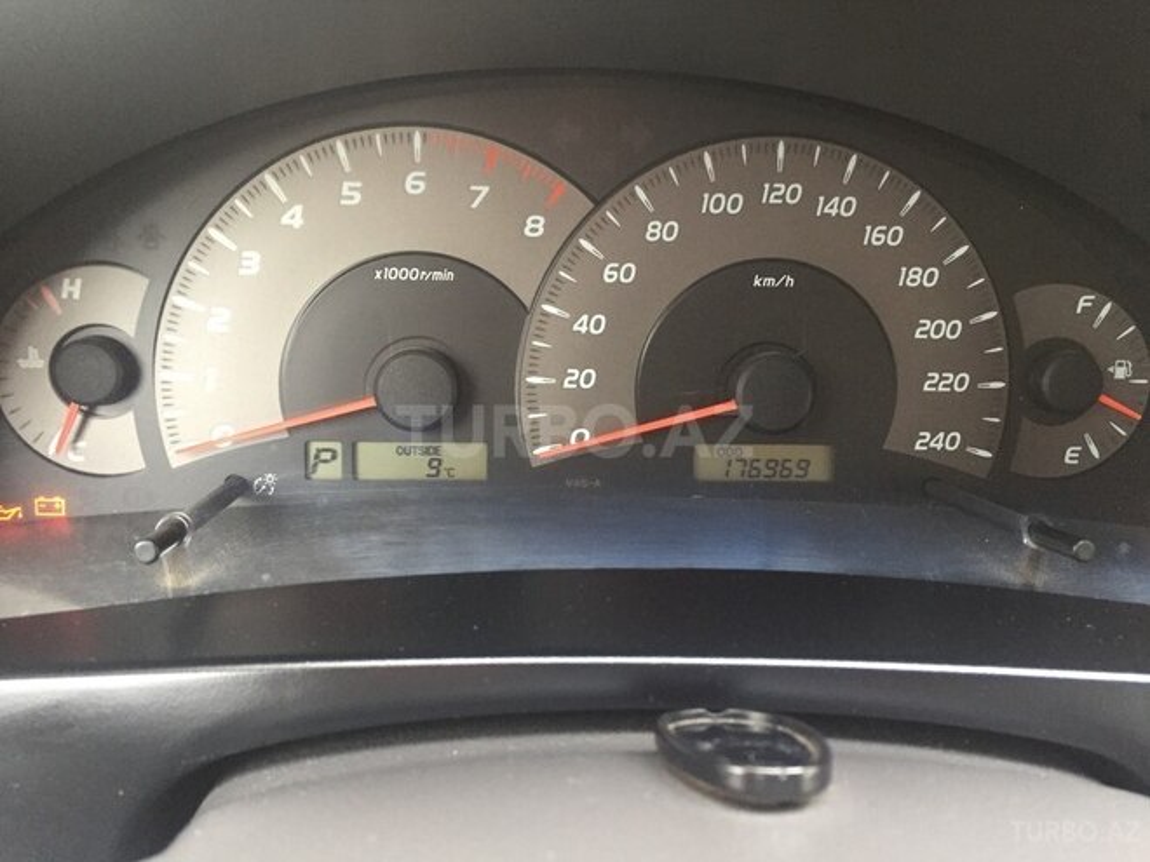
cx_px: 575
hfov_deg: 61.7
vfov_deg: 48.2
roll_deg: -2.8
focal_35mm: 29
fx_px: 963
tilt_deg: -28.0
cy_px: 431
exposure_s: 1/33
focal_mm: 4.15
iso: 200
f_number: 2.2
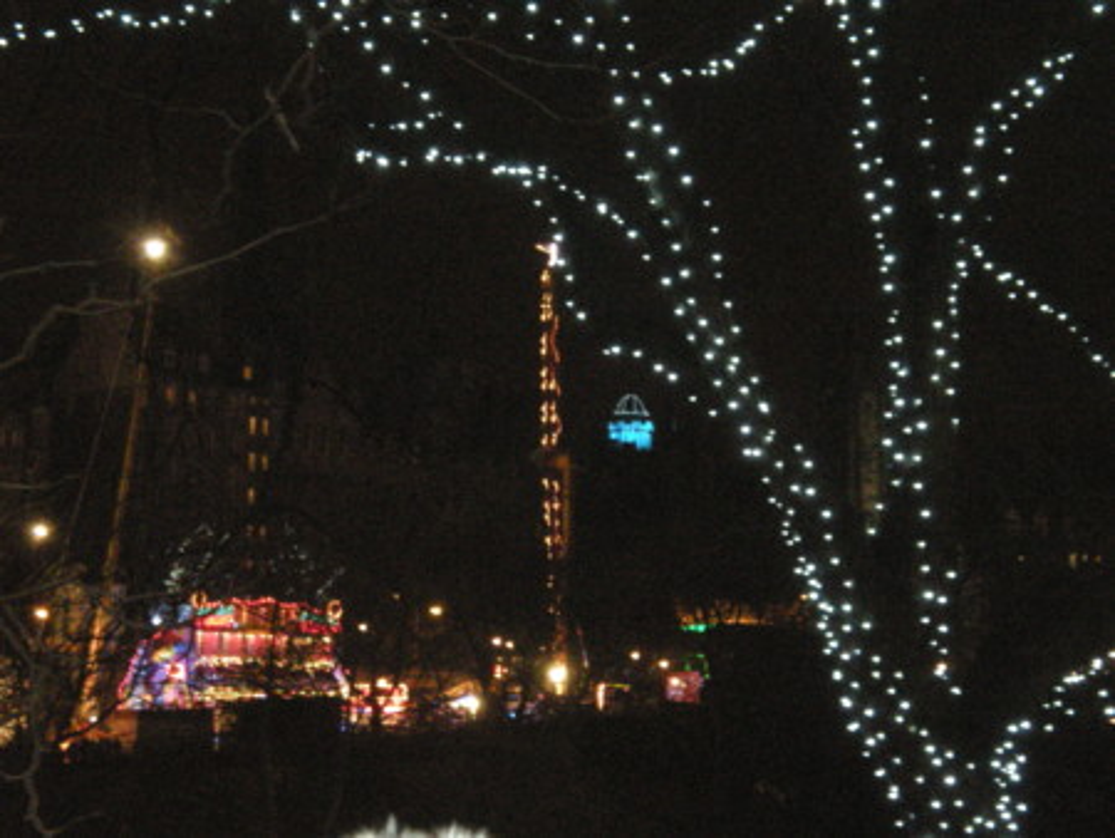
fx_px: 3384
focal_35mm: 105
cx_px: 558
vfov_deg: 14.1
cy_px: 419
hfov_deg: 18.7
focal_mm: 17.3
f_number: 5.7
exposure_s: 1/8
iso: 1000
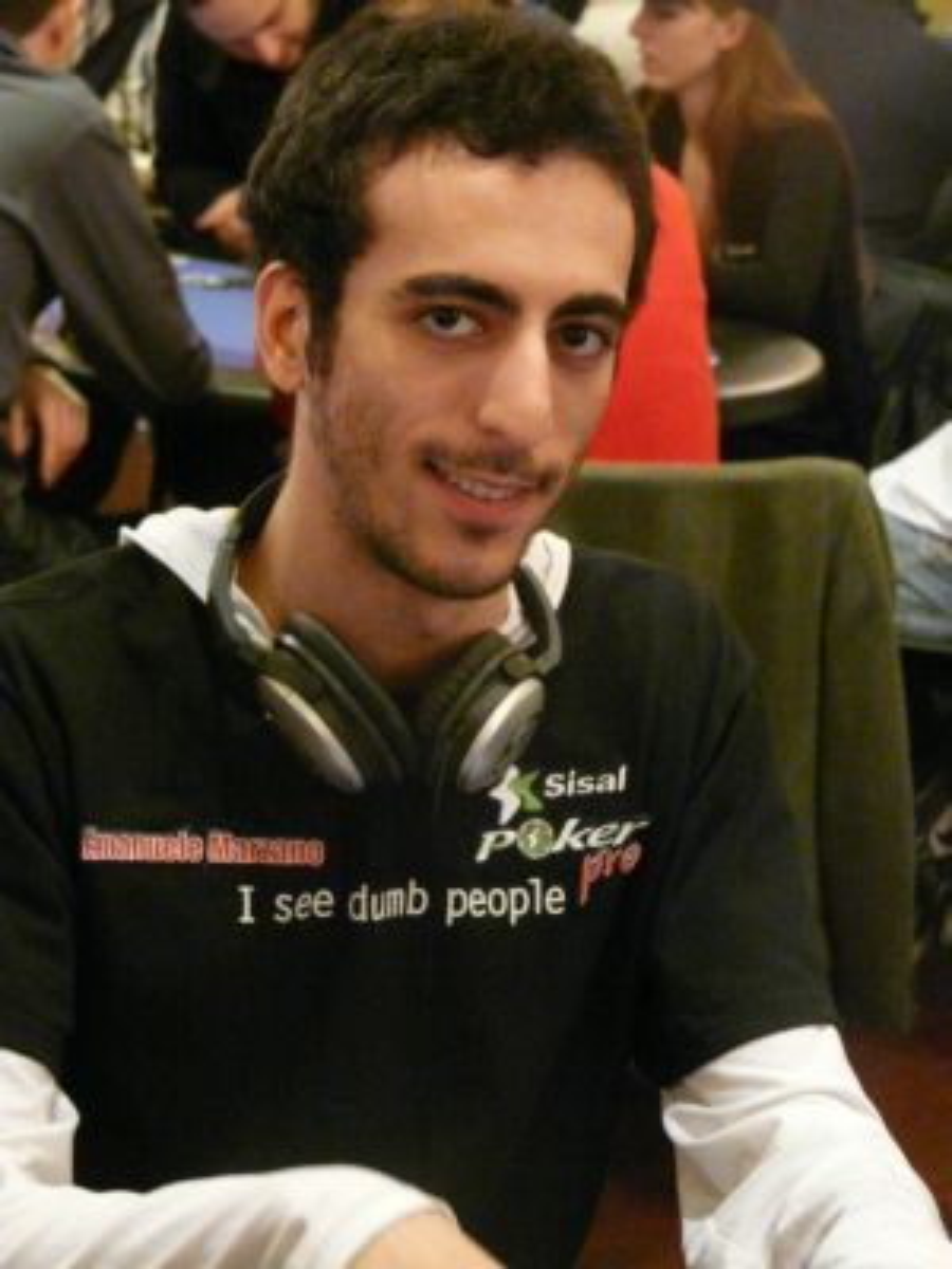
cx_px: 476
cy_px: 634
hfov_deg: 13.6
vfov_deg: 18.0
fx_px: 3997
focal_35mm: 109
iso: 800
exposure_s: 1/15
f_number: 3.6
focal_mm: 18
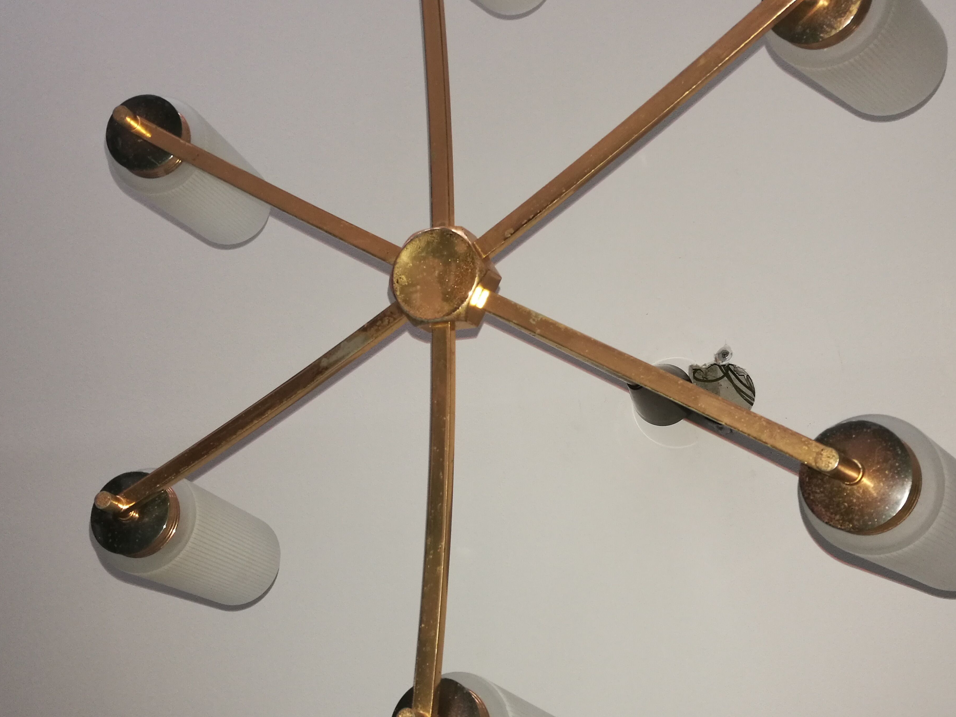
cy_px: 374
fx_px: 994
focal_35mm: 36
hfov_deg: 51.4
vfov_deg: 39.7
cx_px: 482
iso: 160
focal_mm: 4.5
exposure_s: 1/33.3
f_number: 2.2
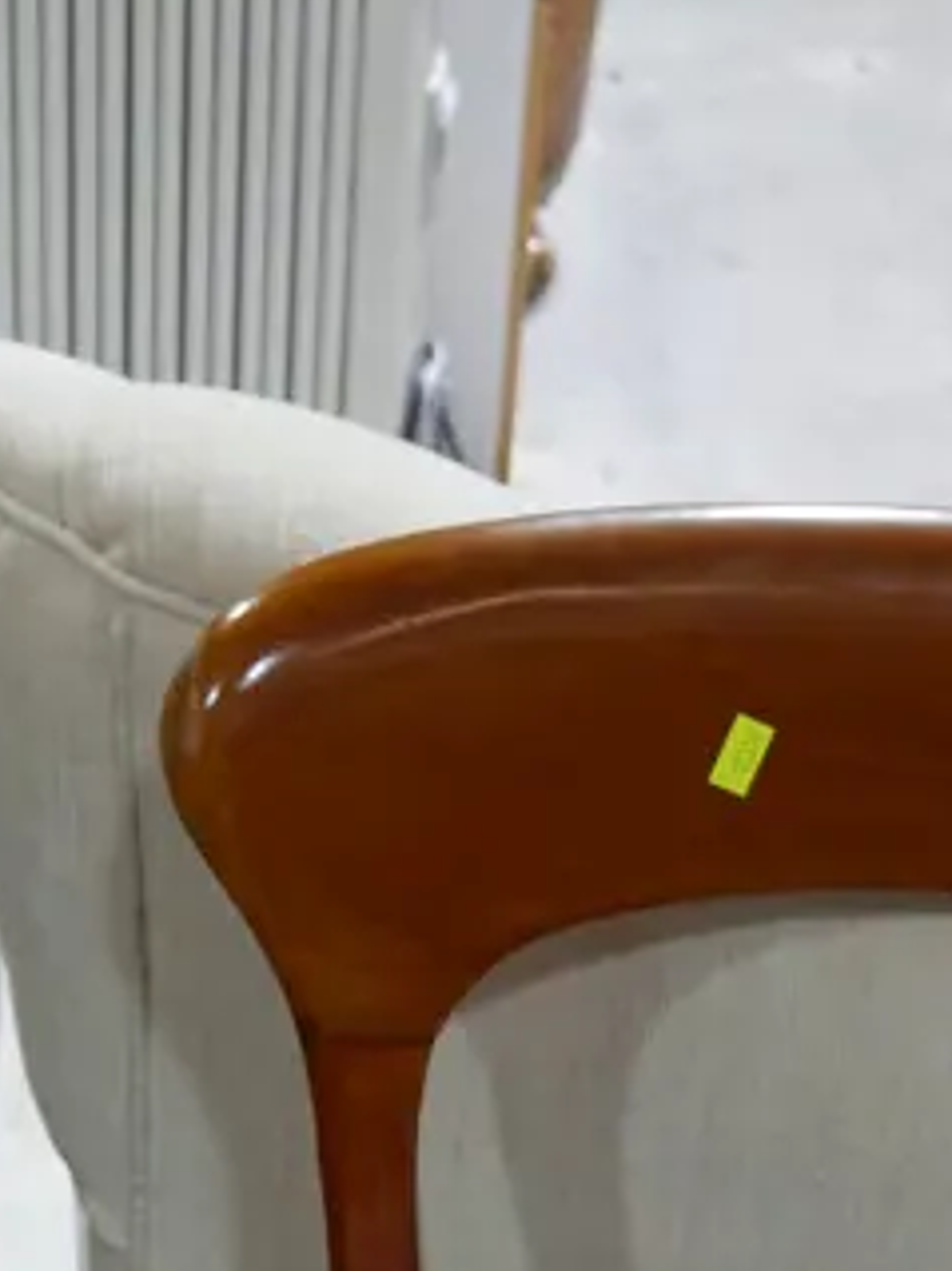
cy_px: 1809
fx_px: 3302
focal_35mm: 90
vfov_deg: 19.5
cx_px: 866
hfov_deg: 16.2
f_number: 3.5
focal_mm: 14
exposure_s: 1/60
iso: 500
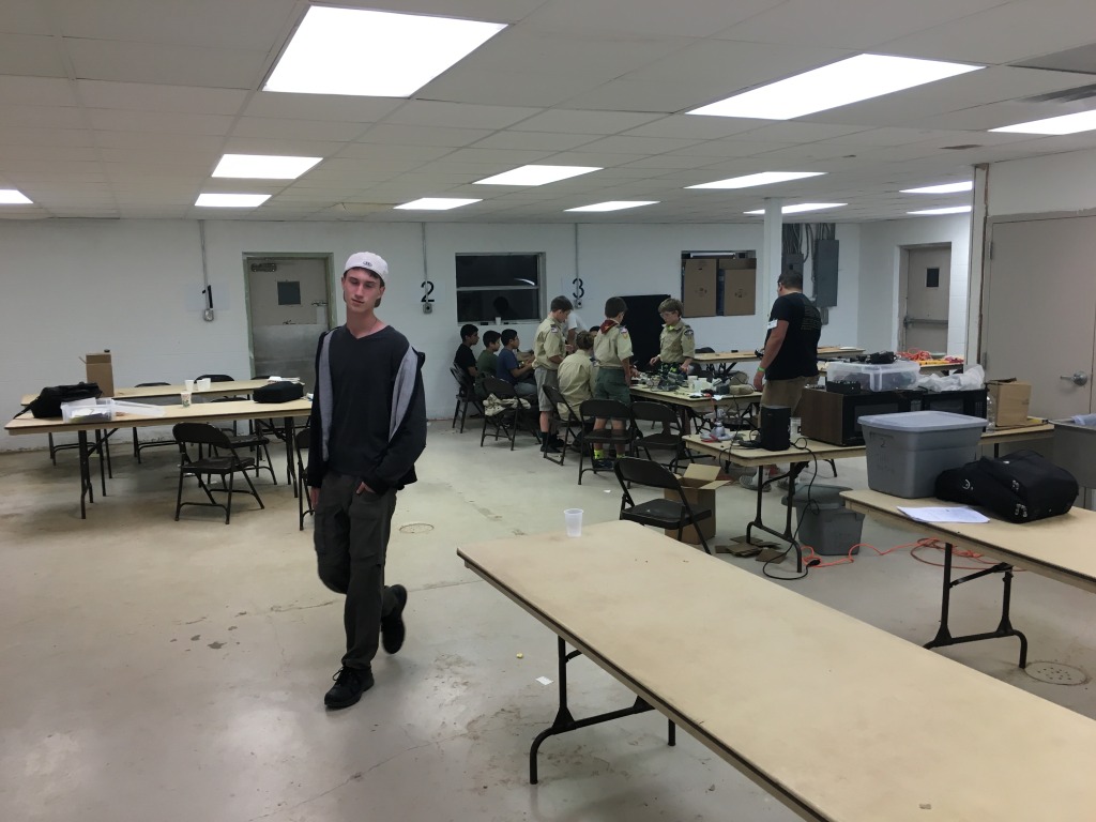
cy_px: 411
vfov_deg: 48.2
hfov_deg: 61.7
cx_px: 548
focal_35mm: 29
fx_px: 918
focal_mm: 4.15
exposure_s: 1/30
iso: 32
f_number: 2.2
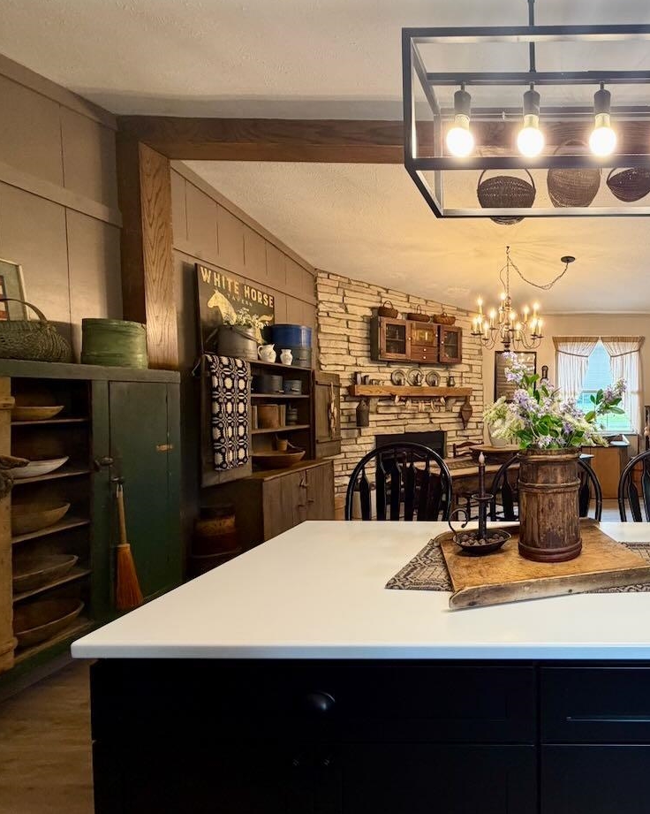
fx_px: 457
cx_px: 547
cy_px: 413
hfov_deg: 62.8
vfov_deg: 83.3
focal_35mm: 19
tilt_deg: -2.0
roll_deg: +0.1
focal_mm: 2.22
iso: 160
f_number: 2.2
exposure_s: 1/60
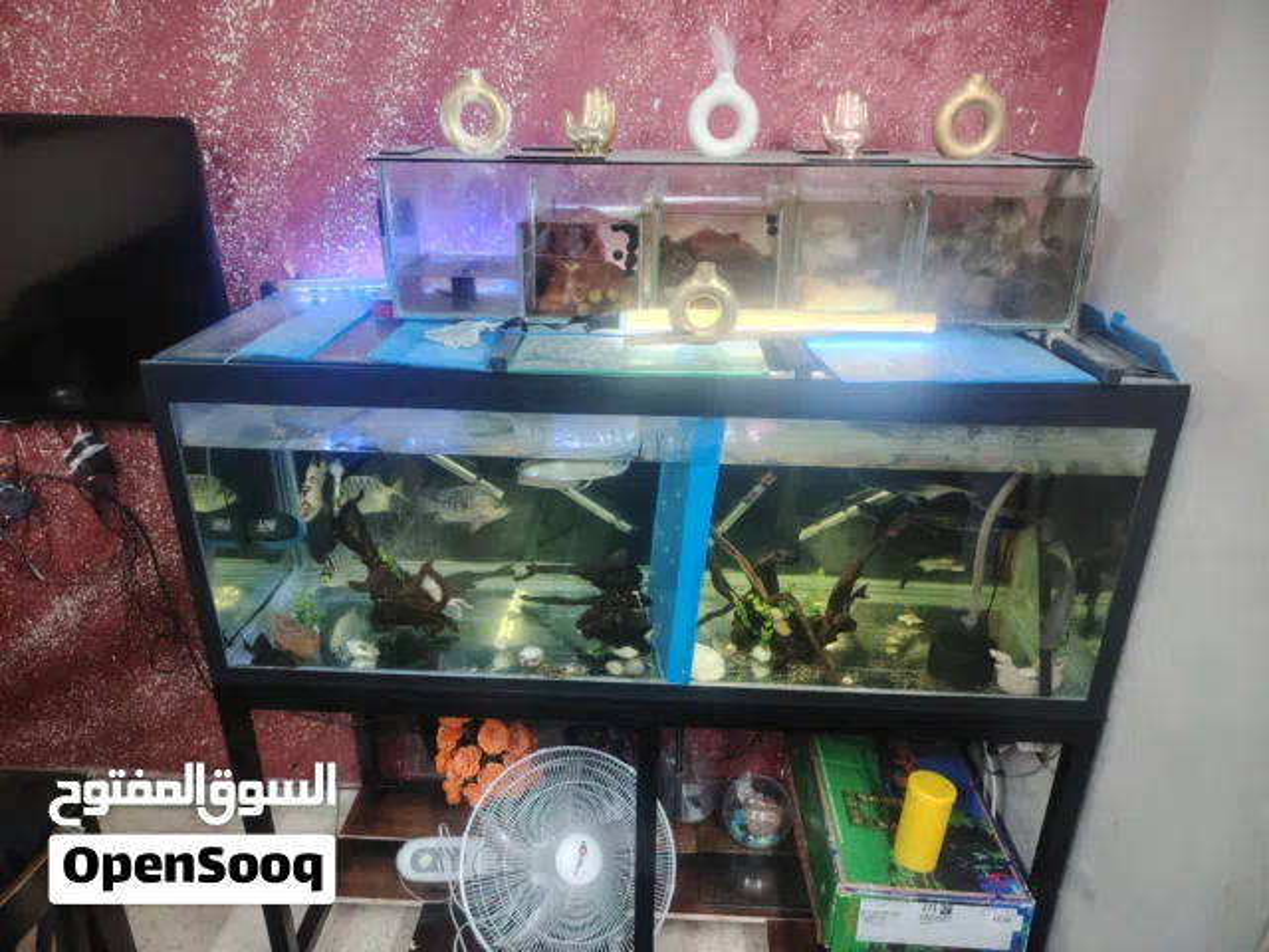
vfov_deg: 56.8
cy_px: 476
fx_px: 880
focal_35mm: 24
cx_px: 634
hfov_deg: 71.6
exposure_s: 1/33.3
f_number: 1.75
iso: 1291
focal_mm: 5.25
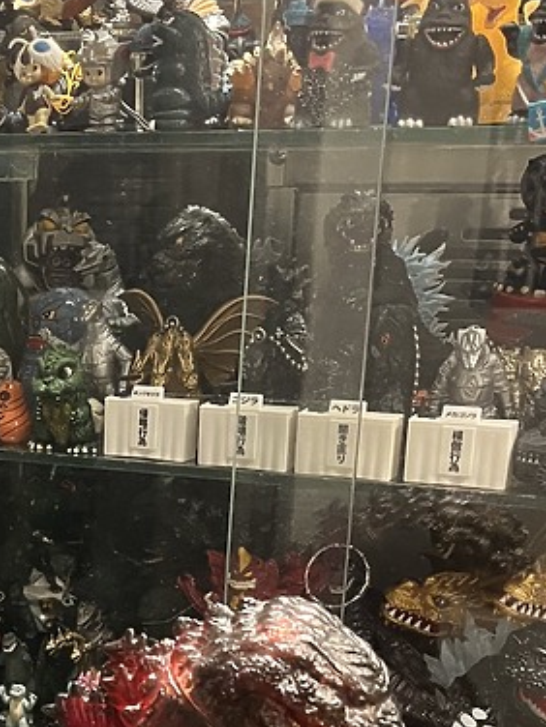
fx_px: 1514
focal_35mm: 72
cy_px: 654
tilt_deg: -18.1
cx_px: -91
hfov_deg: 19.4
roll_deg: +0.8
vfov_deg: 26.2
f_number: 1.6
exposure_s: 1/40
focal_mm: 5.1
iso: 500
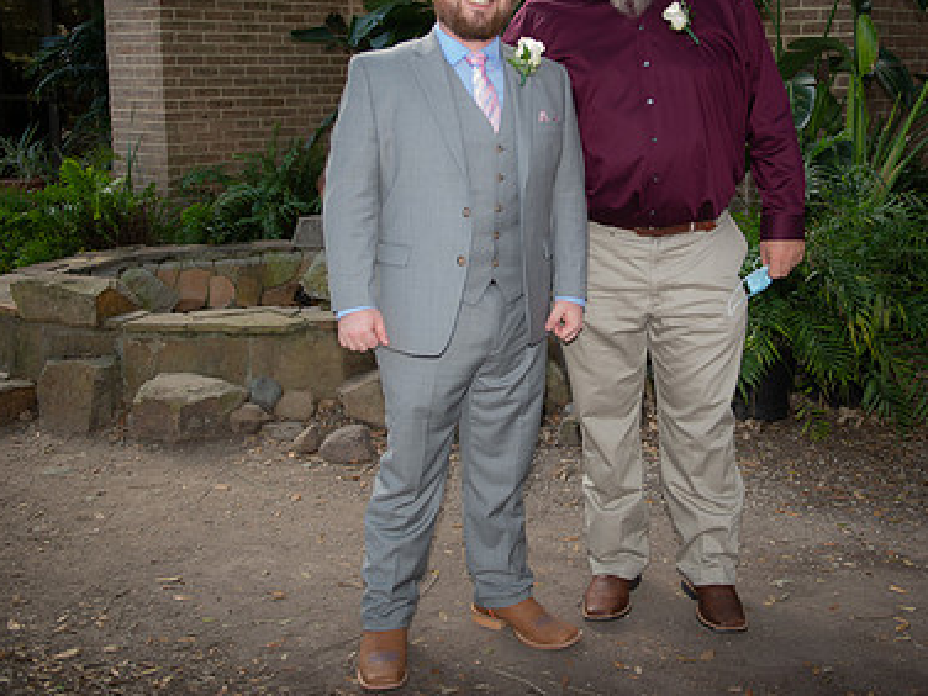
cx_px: 563
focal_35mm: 46
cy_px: 249
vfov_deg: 31.3
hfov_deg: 41.0
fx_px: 1233
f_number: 2.8
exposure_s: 1/60
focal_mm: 31
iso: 64
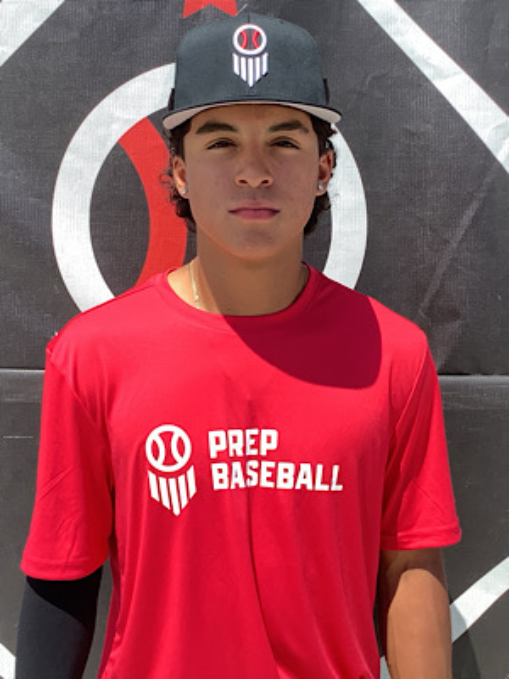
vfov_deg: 58.4
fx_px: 608
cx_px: 254
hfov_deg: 45.4
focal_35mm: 31
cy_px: 340
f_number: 2.4
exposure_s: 1/769
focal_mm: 3.3
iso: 25
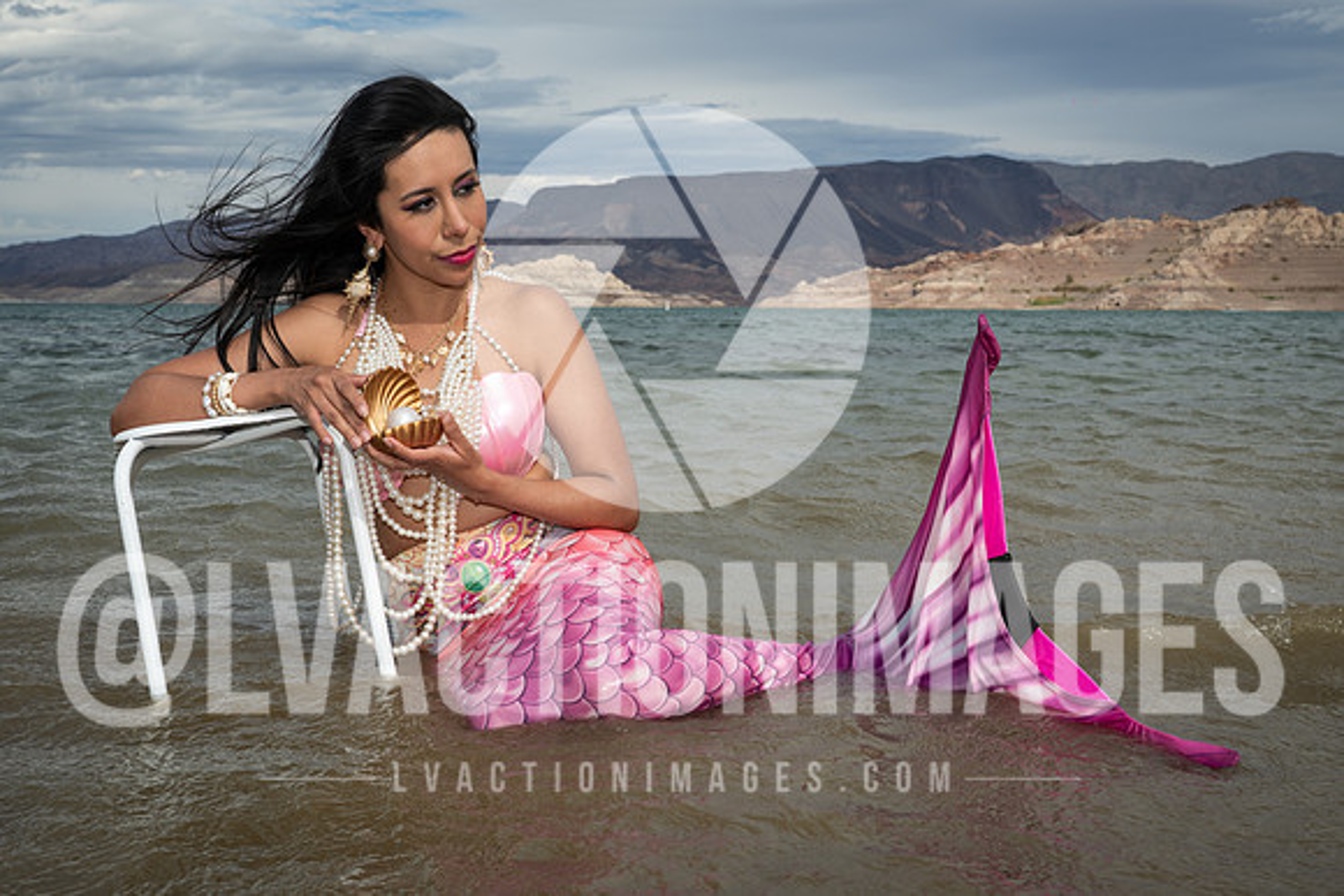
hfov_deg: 45.4
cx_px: 688
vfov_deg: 31.2
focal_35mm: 43
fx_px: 1608
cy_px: 449
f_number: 10
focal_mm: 40
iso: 64
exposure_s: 1/250
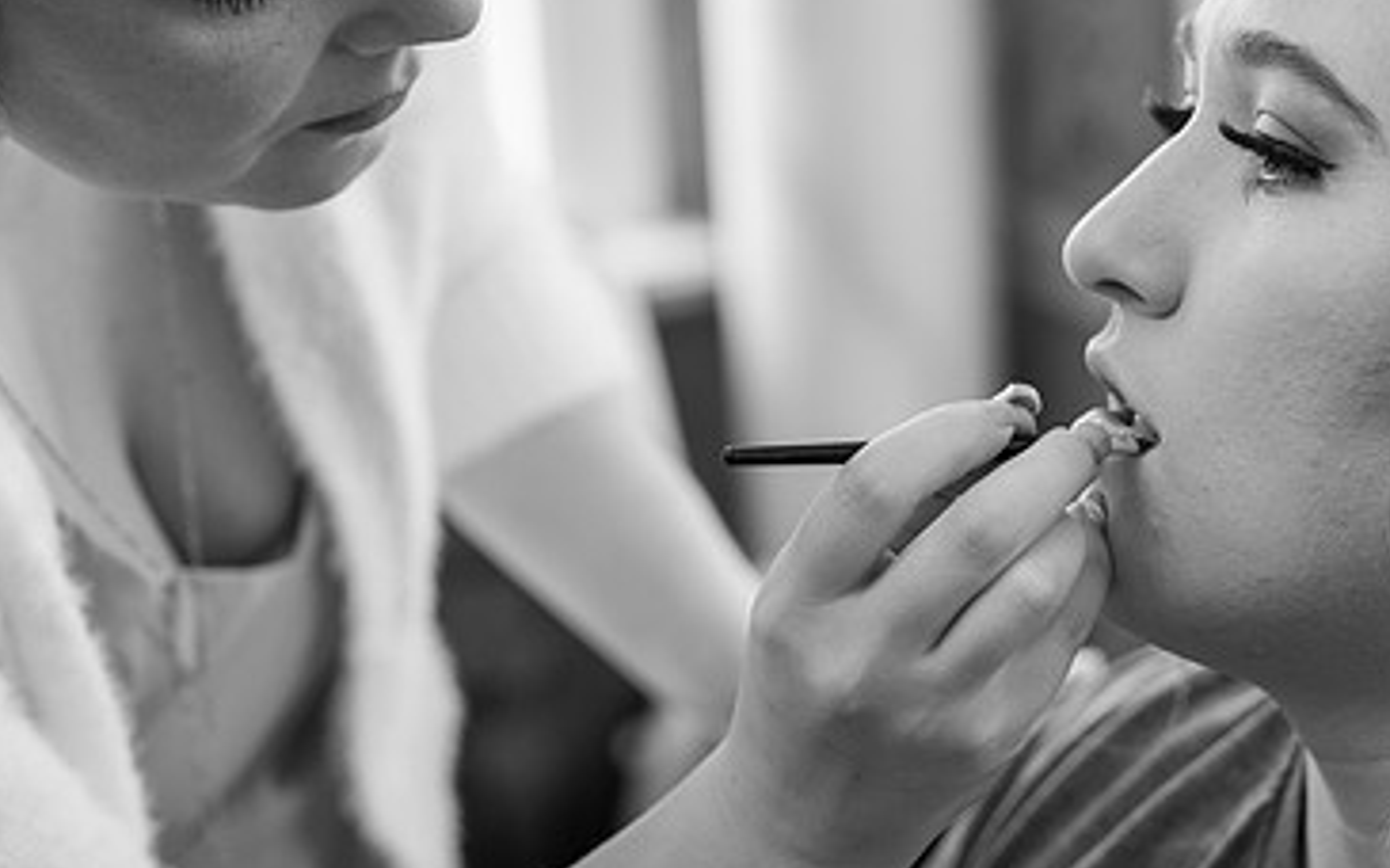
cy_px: 373
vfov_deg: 13.3
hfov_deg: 21.2
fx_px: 3712
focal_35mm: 98
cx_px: 845
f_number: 2.8
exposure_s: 1/60
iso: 500
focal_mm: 52
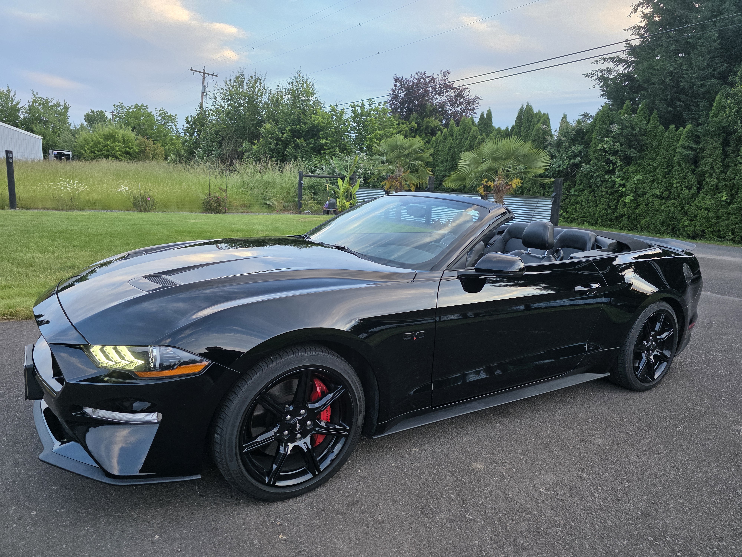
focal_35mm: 23
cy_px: 278
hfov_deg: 73.9
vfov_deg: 58.9
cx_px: 371
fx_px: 493
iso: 160
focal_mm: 6.3
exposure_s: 1/120
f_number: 1.7
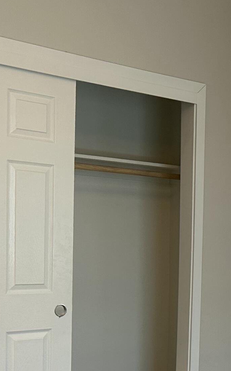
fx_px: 695
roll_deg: -3.3
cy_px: 329
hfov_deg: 16.7
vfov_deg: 28.7
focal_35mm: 69
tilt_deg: -8.0
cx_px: 369
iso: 160
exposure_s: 1/120
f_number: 1.78
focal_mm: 6.86
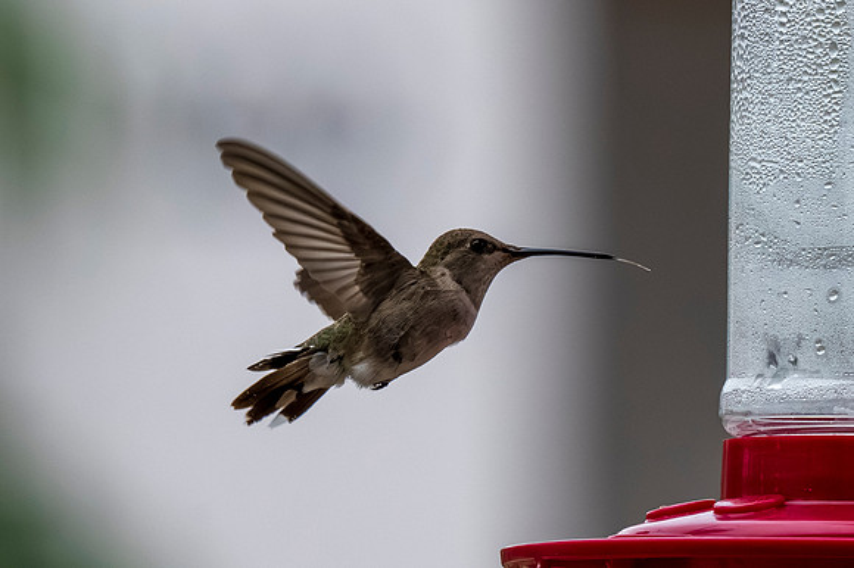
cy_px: 581
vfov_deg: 1.2
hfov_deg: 1.7
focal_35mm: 1186
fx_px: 28125
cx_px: 470
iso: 2200
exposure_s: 1/2500
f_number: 10
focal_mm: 400
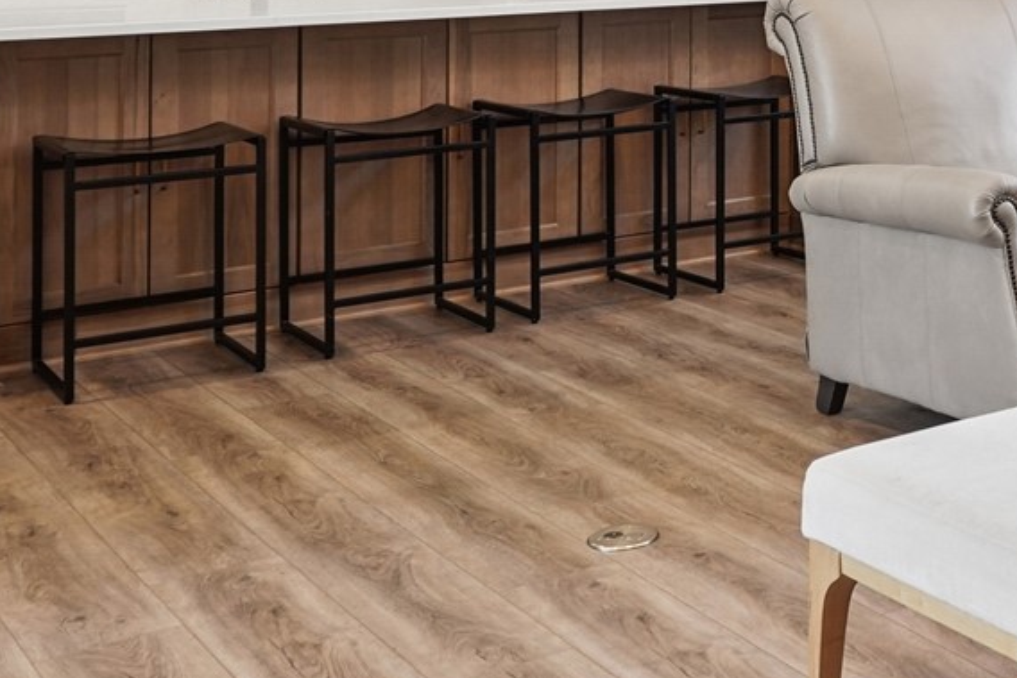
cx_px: 1212
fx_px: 1837
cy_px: -118
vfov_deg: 19.8
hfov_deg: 27.4
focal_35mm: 65
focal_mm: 17
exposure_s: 1/40
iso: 400
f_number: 9
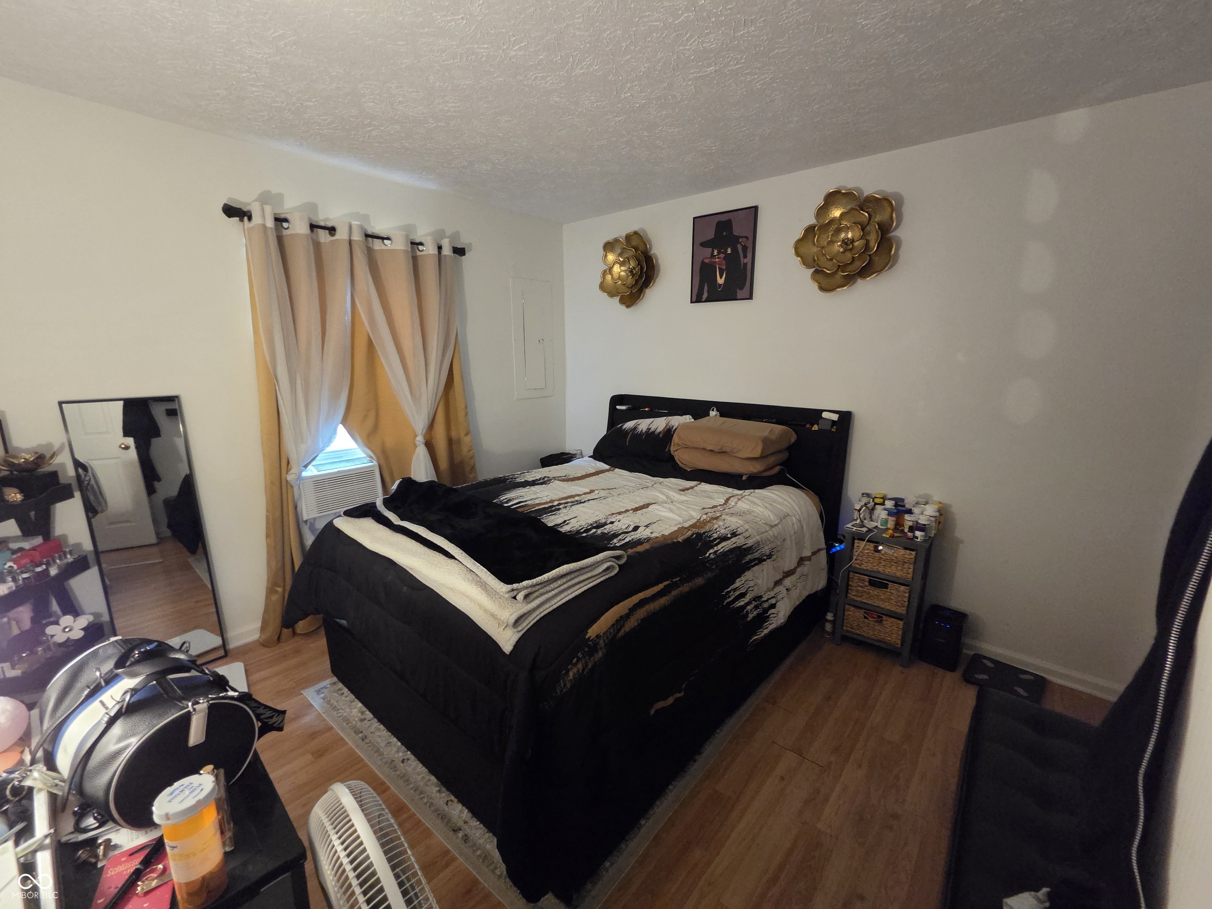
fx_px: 455
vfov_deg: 89.9
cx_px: 606
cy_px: 454
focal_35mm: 13
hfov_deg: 106.2
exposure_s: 1/60
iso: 1250
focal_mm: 2.2
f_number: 2.2
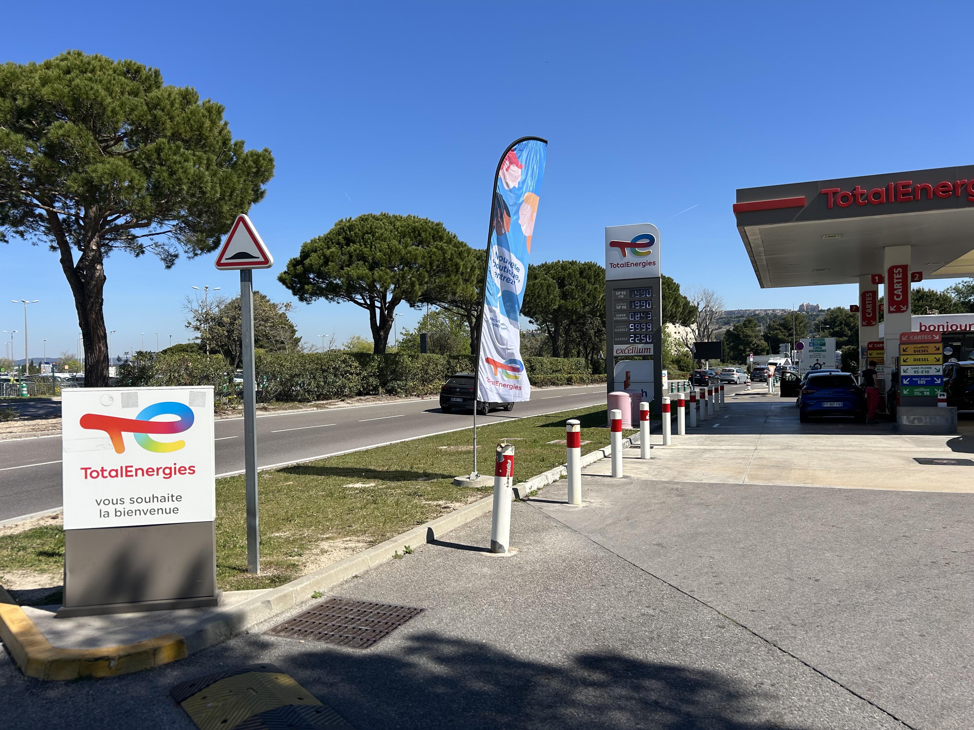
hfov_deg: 67.3
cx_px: 487
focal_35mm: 26
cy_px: 365
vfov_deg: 53.1
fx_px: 732
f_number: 1.5
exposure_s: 1/5076
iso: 50
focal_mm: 5.7
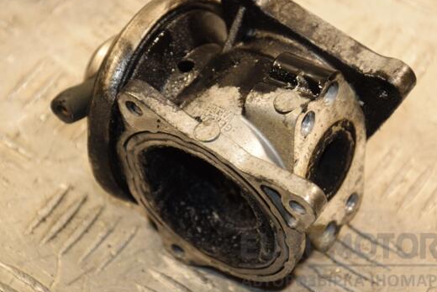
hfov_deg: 11.3
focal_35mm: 182
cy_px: 134
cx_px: 225
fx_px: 2205
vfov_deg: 7.6
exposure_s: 1/160
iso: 800
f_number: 5.6
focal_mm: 105
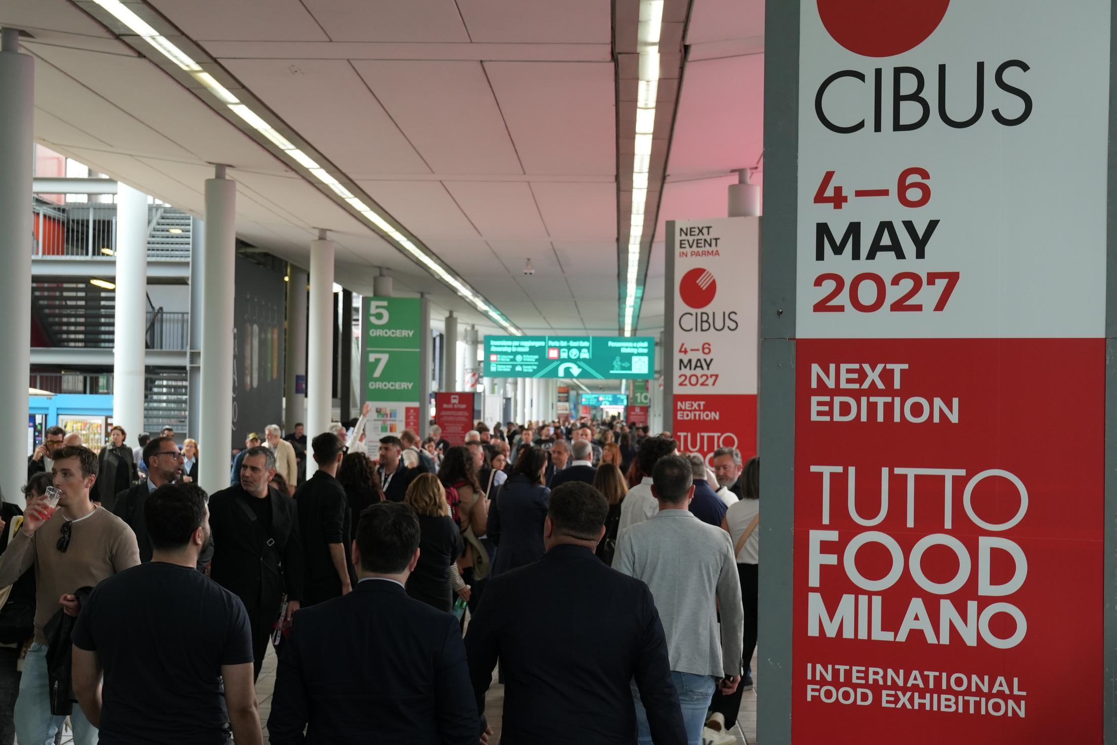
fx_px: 1768
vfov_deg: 23.8
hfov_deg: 35.1
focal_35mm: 57
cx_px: 558
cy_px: 372
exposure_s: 1/160
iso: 1000
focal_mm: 38
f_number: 5.6
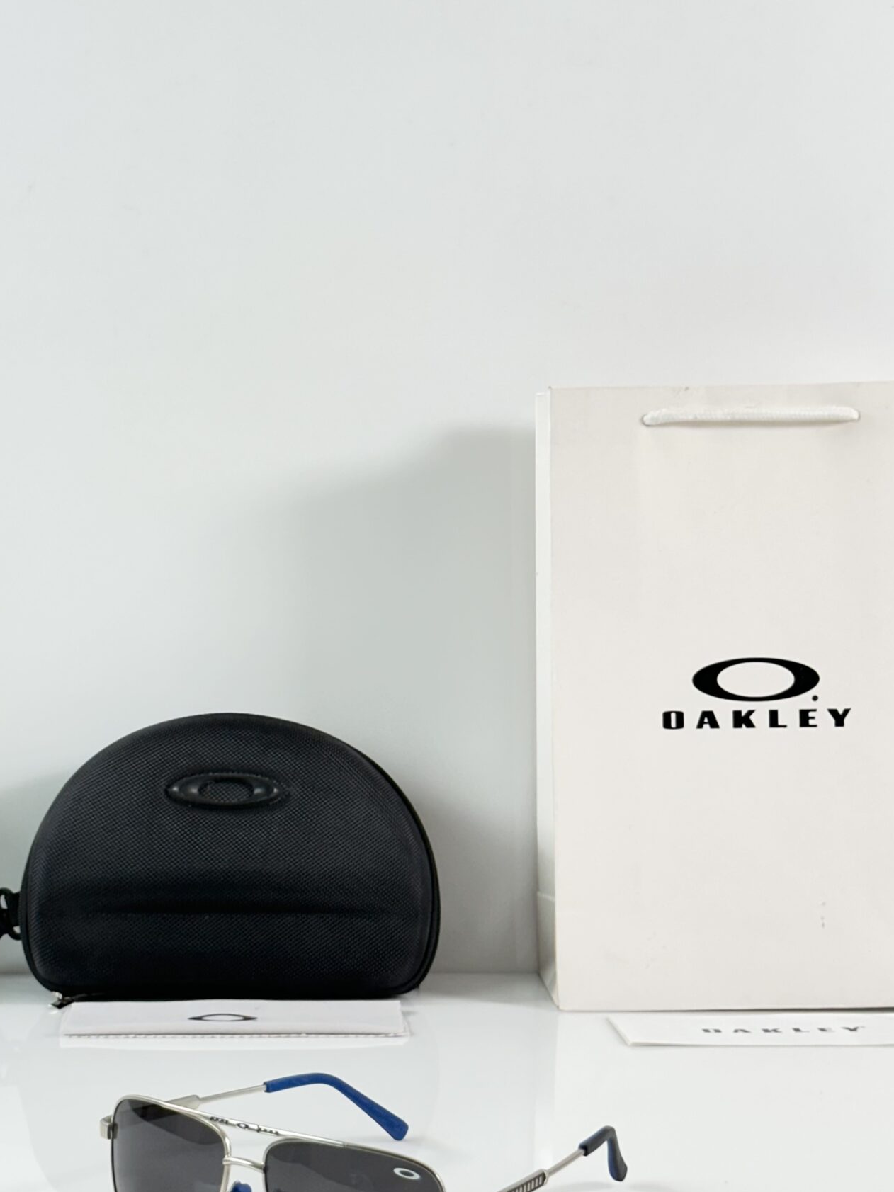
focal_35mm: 73
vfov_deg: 26.7
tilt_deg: -4.6
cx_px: 312
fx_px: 2514
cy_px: 640
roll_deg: -0.4
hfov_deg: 20.1
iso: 64
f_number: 1.78
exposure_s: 1/100
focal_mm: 6.86
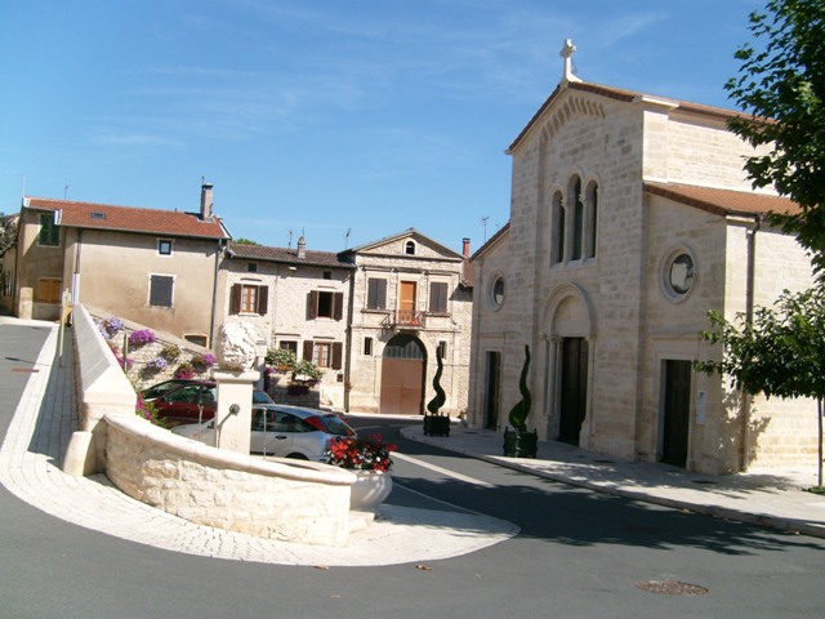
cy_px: 310
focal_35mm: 35
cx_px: 412
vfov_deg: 40.7
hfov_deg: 52.6
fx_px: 834
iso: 80
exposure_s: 1/250
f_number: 7.1
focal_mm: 5.8
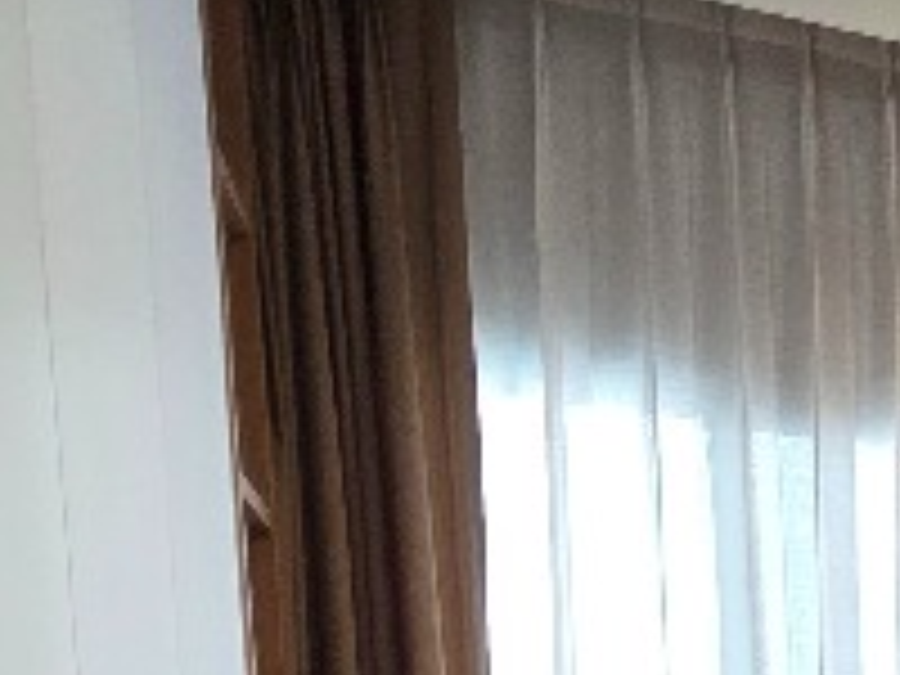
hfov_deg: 20.2
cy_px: 1080
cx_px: 1665
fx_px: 1690
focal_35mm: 65
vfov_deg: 19.1
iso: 250
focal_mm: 2.2
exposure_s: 1/50
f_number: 2.2
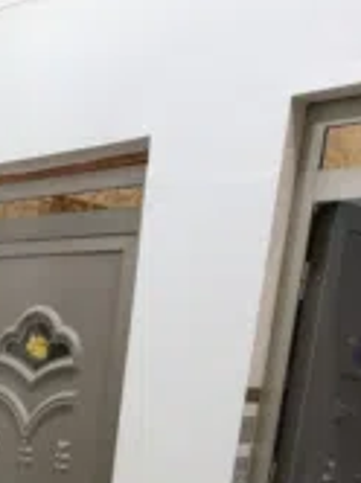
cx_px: -49
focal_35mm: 58
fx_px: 809
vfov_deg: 29.1
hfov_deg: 23.4
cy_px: 567
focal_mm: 6.76
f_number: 1.78
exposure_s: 1/100
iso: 100
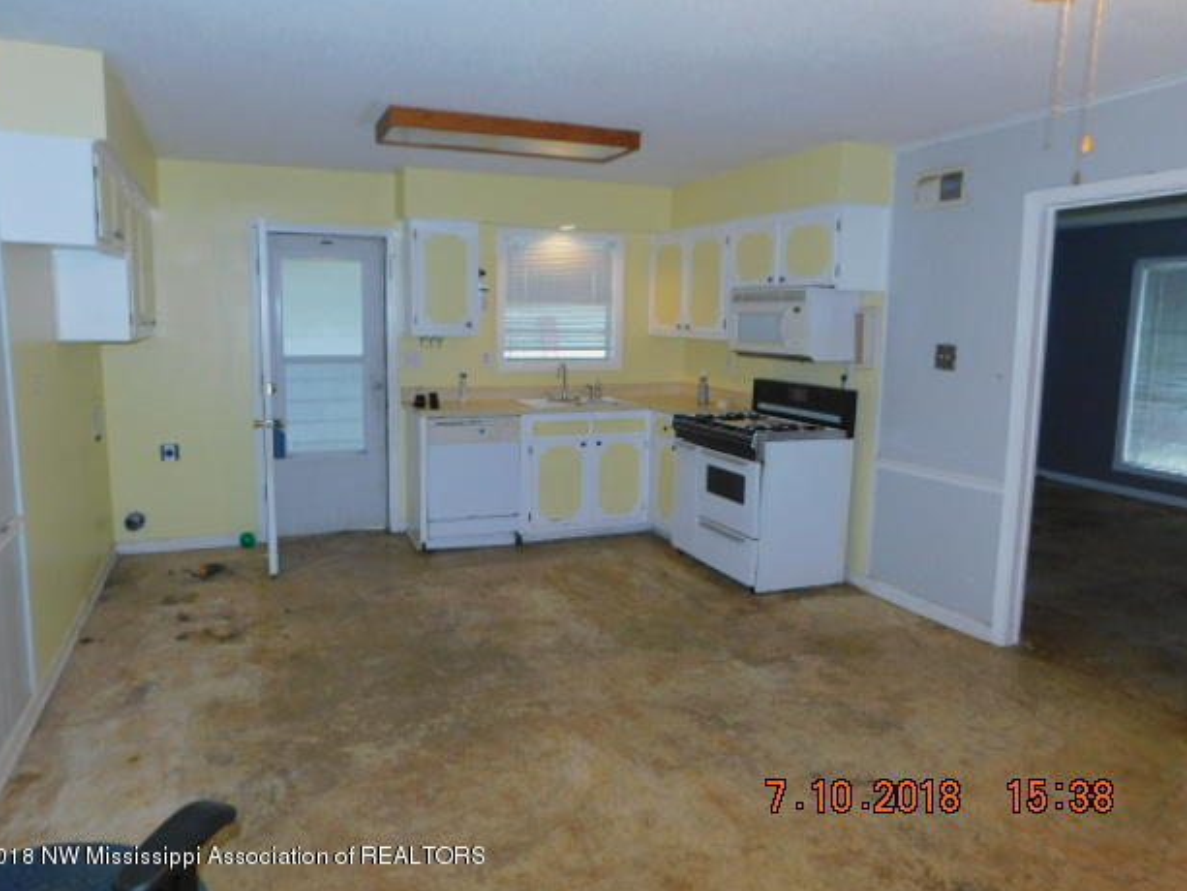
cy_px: 430
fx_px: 823
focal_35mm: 24
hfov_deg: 71.6
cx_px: 571
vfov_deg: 56.8
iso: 200
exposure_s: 1/30
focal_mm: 4
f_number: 3
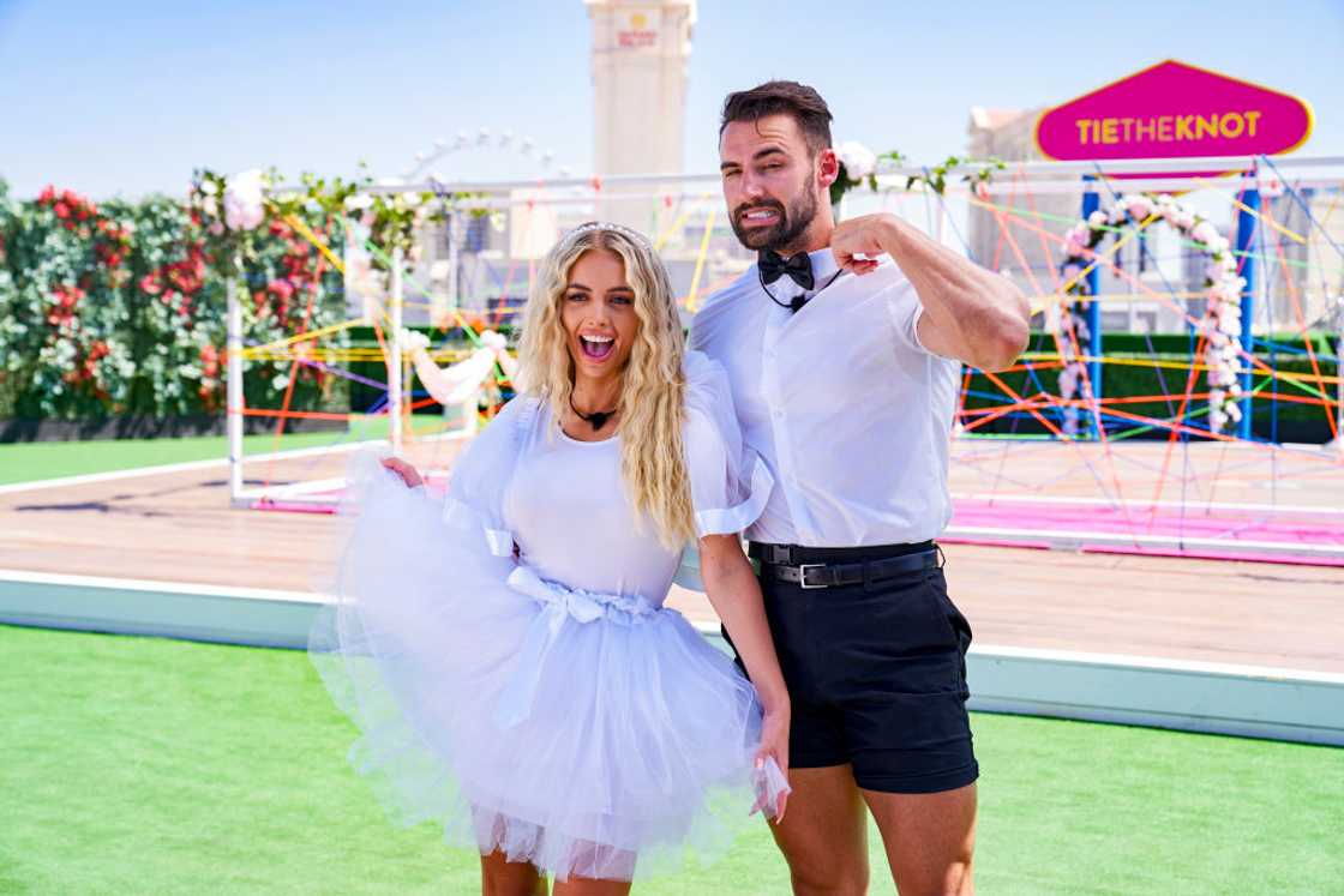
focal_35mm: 50
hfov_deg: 39.6
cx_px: 672
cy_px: 448
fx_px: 1867
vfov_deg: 27.0
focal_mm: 50
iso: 320
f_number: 4
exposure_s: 1/1250
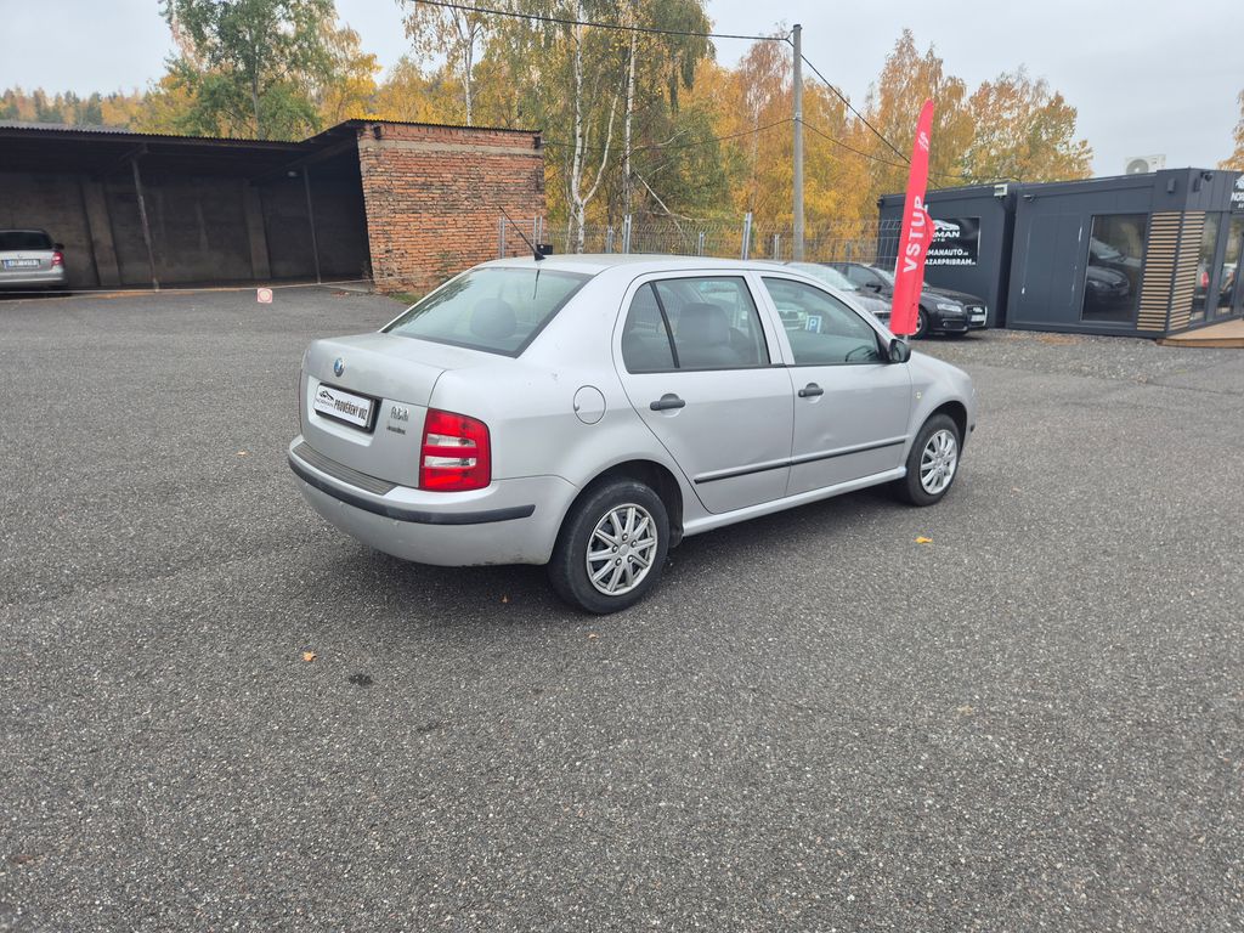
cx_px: 622
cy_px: 466
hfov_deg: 73.9
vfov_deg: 58.9
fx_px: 827
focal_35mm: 23
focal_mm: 5.4
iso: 25
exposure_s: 1/255
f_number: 1.8
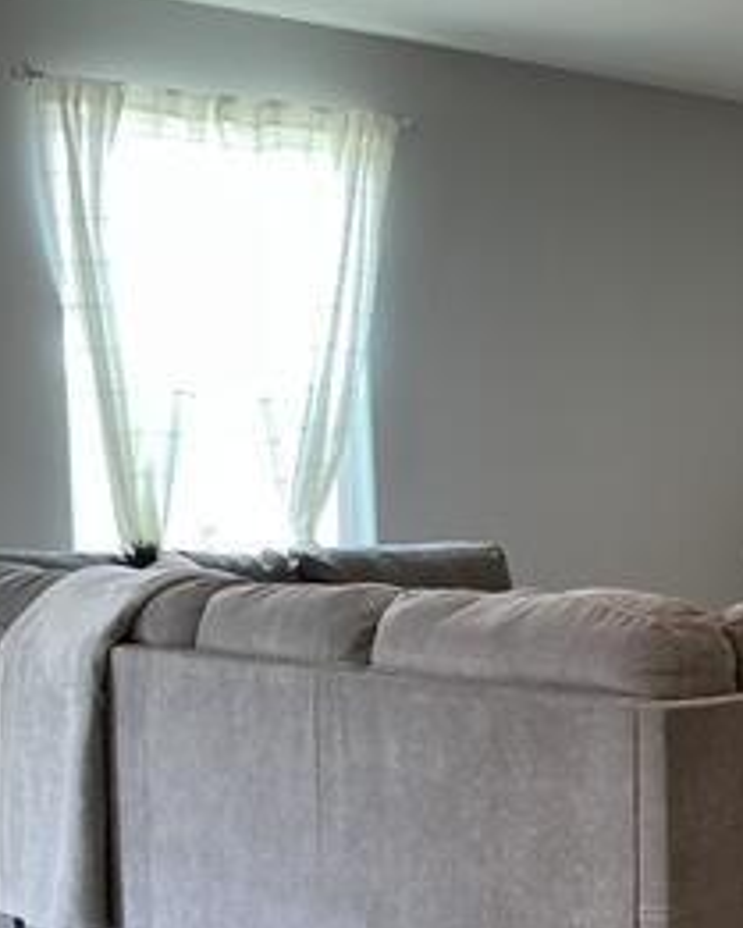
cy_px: 597
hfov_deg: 20.6
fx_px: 1841
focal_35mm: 67
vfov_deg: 28.2
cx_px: 992
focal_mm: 3
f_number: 1.8
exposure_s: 1/60
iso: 125
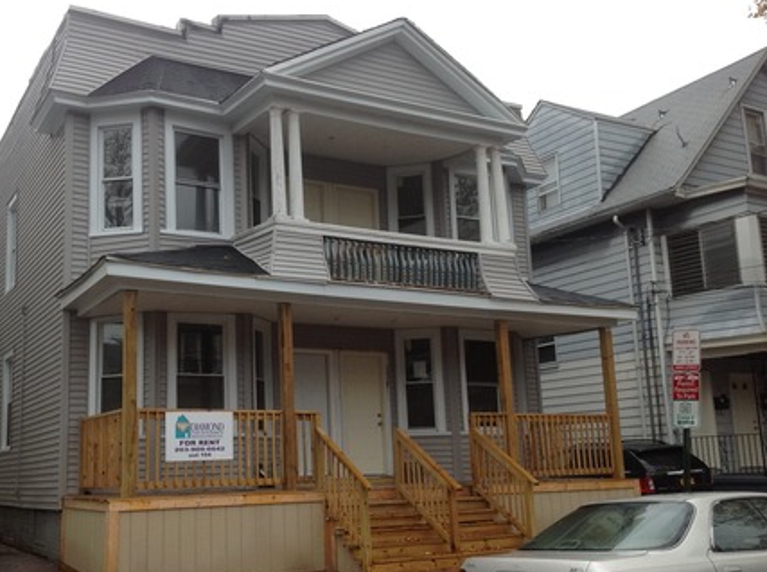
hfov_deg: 44.7
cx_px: 311
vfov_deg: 34.2
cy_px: 318
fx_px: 928
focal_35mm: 42
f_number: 2.4
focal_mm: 4.28
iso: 50
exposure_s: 1/267
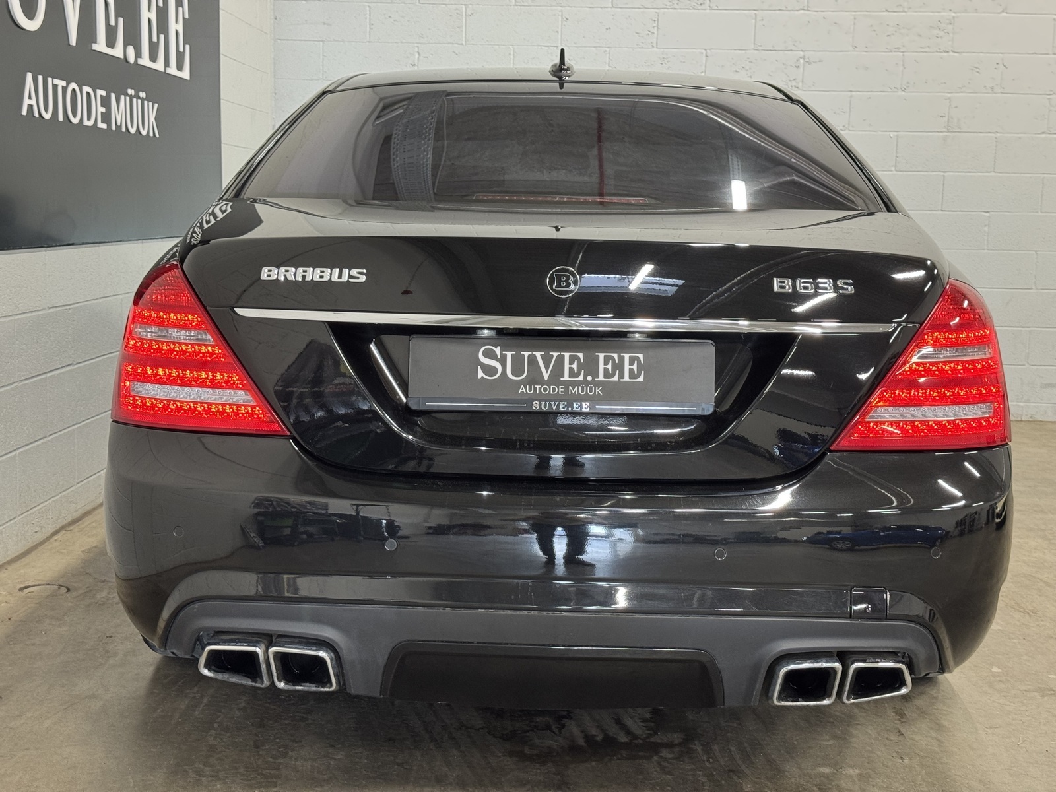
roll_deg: -1.5
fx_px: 1464
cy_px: 396
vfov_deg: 30.3
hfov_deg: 39.7
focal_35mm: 48
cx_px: 528
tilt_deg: -7.3
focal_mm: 6.76
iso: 200
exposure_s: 1/50
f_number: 1.78
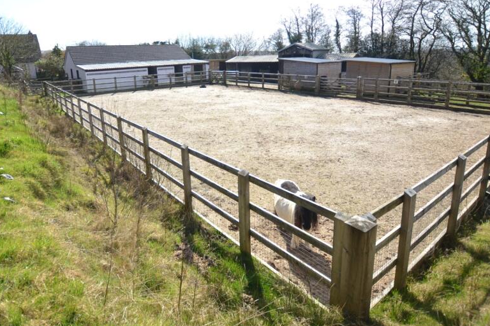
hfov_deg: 83.4
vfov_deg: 60.7
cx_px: 208
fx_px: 272
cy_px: 114
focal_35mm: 20
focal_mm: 10
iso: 200
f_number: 4
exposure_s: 1/1000
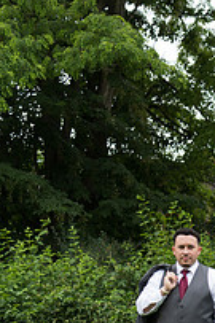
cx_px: 446
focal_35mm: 120
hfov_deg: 10.4
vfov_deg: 17.0
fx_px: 1077
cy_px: 247
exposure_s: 1/320
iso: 80
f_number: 2.8
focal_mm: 42
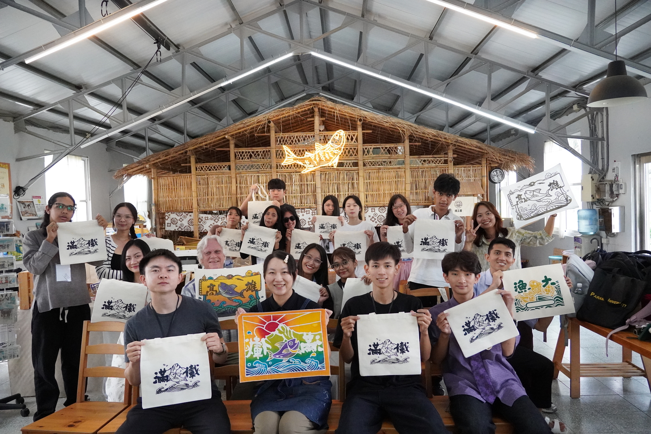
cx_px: 326
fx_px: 488
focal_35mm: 27
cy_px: 217
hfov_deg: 67.4
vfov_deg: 47.9
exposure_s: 1/800
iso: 5000
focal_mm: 18
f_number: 3.5
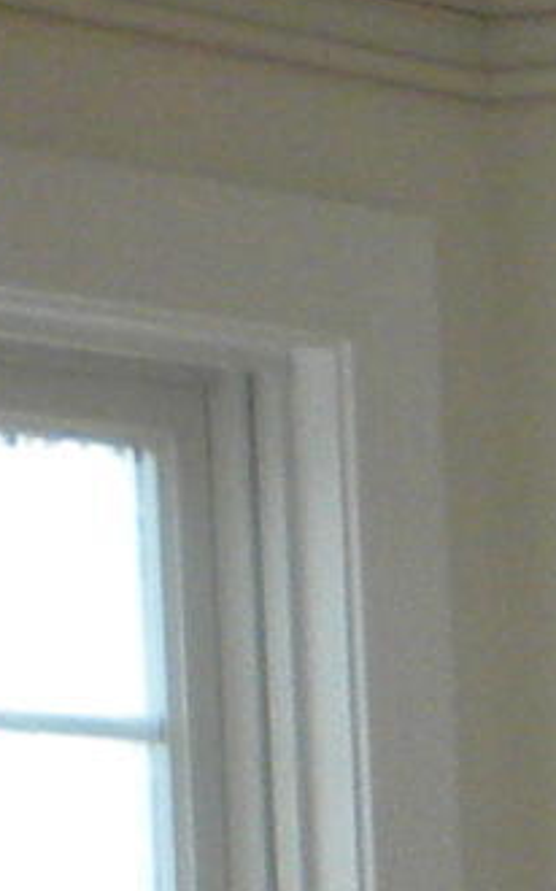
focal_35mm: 357
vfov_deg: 5.7
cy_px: 1855
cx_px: 2111
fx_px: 8663
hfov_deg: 3.5
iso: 150
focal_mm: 6.6
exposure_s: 1/56.1
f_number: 3.5
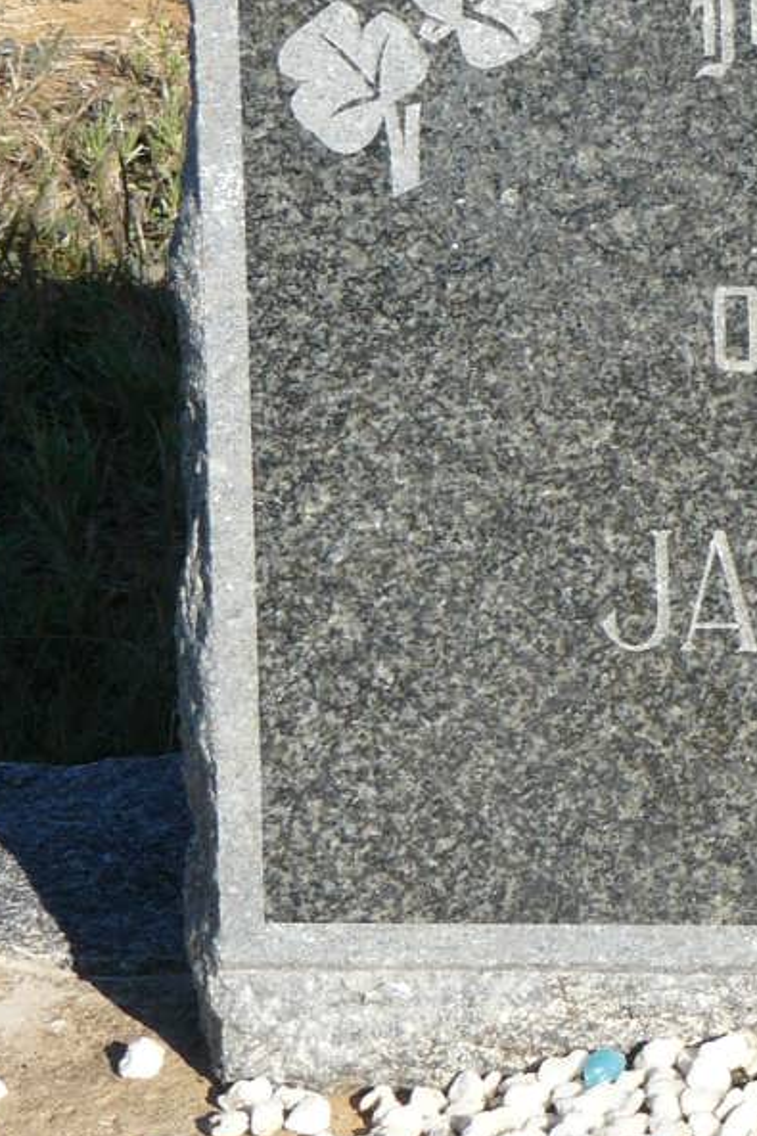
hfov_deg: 6.7
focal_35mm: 202
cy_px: 305
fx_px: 6375
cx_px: 1125
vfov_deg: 10.2
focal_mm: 13.4
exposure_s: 1/320
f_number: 5.6
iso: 100
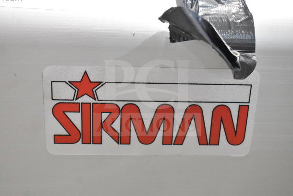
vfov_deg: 22.6
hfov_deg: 33.4
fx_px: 488
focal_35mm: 60
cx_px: 146
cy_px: 98
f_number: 6.3
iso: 6400
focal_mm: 40
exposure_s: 1/160
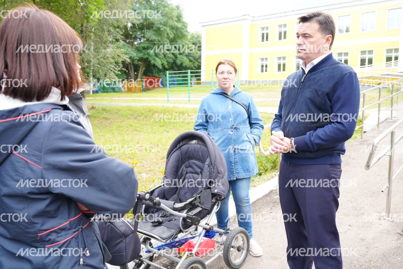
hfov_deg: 60.2
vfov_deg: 42.4
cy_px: 134
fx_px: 347
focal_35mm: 31
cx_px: 202
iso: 1250
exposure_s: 1/200
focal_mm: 31
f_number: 5.6
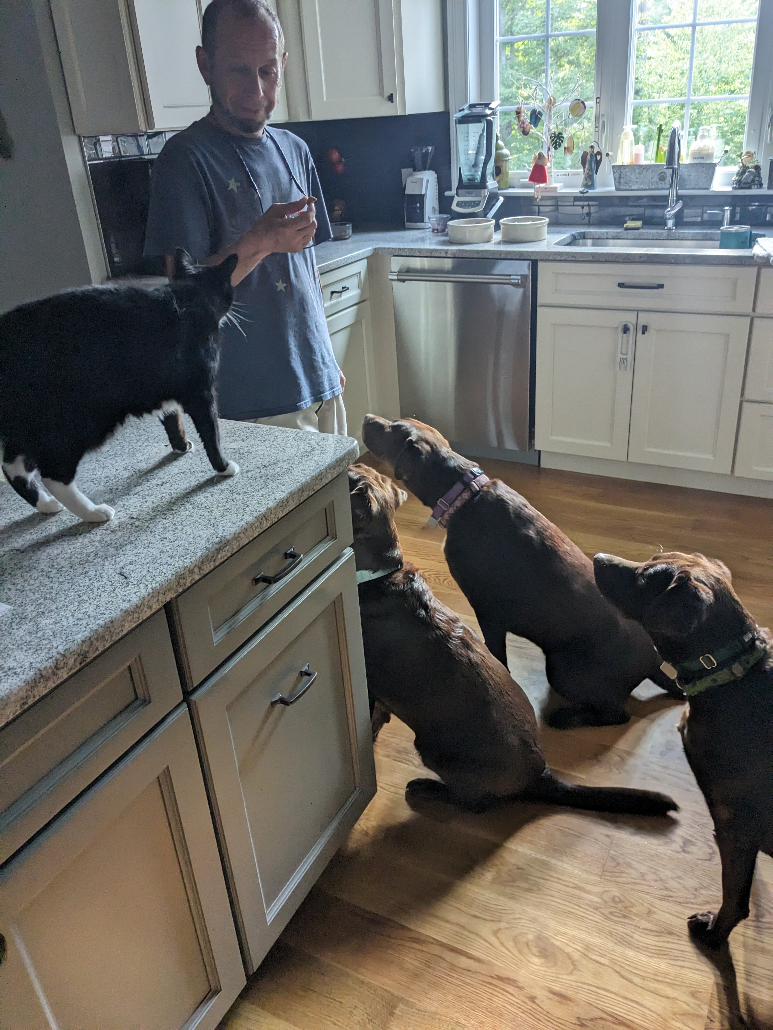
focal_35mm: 27
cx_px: 386
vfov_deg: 65.3
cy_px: 515
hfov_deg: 51.4
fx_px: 804
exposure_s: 1/120
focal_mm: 4.38
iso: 343
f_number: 1.73
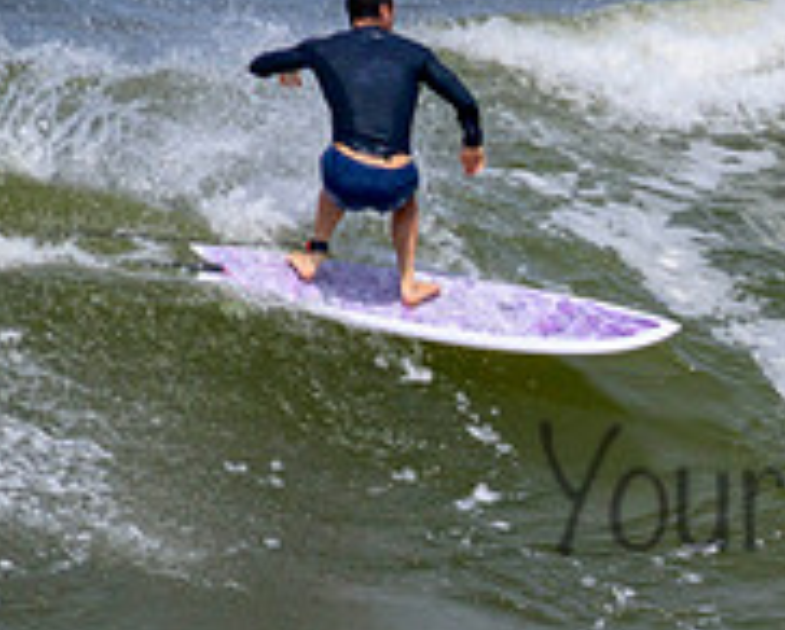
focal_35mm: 2394
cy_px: 451
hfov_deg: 0.8
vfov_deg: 0.6
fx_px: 55679
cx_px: 983
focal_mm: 800
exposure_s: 1/2000
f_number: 11
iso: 500
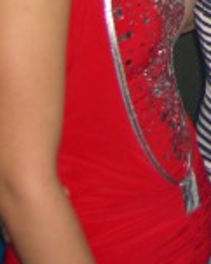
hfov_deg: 9.4
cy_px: -114
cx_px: 493
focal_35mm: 147
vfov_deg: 12.5
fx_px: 1146
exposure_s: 1/60
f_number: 2.8
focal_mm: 7.9
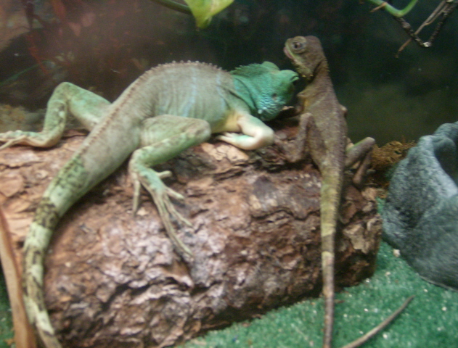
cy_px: 174
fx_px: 612
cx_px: 229
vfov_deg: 31.8
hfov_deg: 41.0
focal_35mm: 46
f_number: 3.1
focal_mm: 7.7
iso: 200
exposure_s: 1/20.6
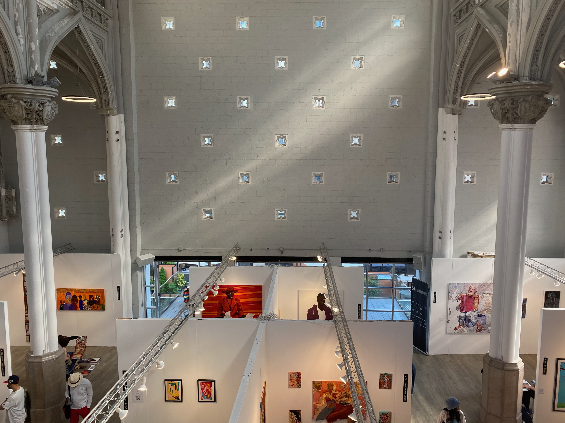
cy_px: 212
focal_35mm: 26
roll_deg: -1.2
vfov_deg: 53.1
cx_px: 282
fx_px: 424
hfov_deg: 67.3
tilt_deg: -6.4
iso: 40
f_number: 1.8
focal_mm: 4.25
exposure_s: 1/122
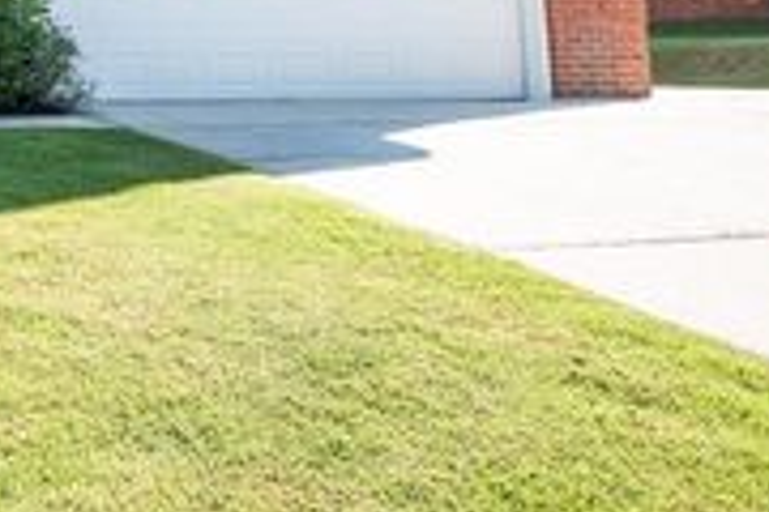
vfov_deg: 29.8
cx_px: -350
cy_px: 44
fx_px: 918
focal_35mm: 43
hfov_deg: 29.8
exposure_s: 1/400
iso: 100
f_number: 3.5
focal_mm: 14
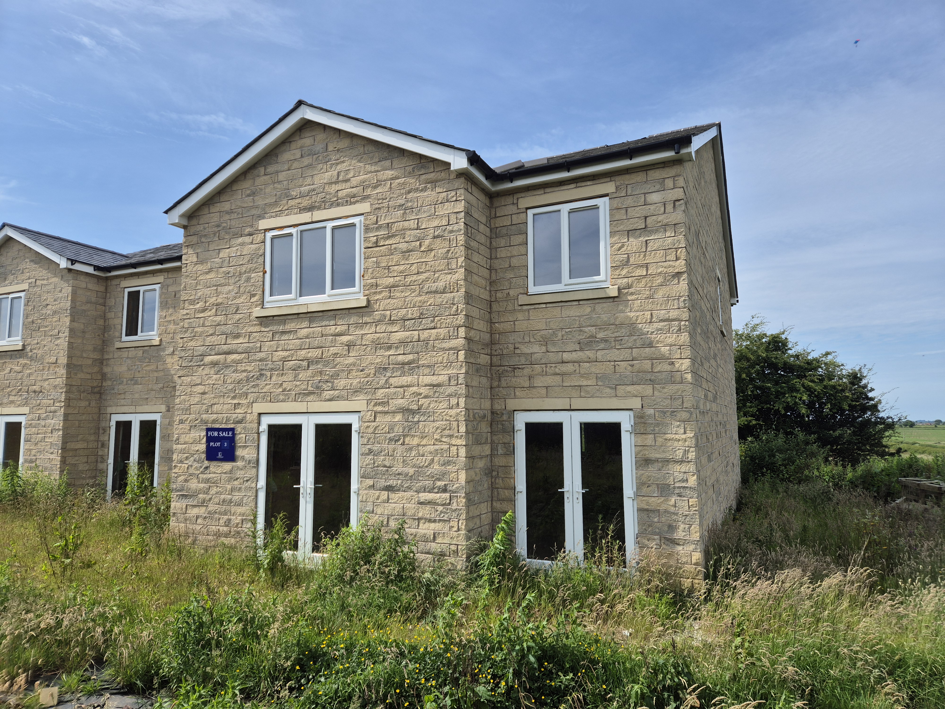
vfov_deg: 58.9
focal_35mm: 23
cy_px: 354
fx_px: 628
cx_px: 472
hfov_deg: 73.9
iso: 25
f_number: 1.8
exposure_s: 1/2216
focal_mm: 5.4
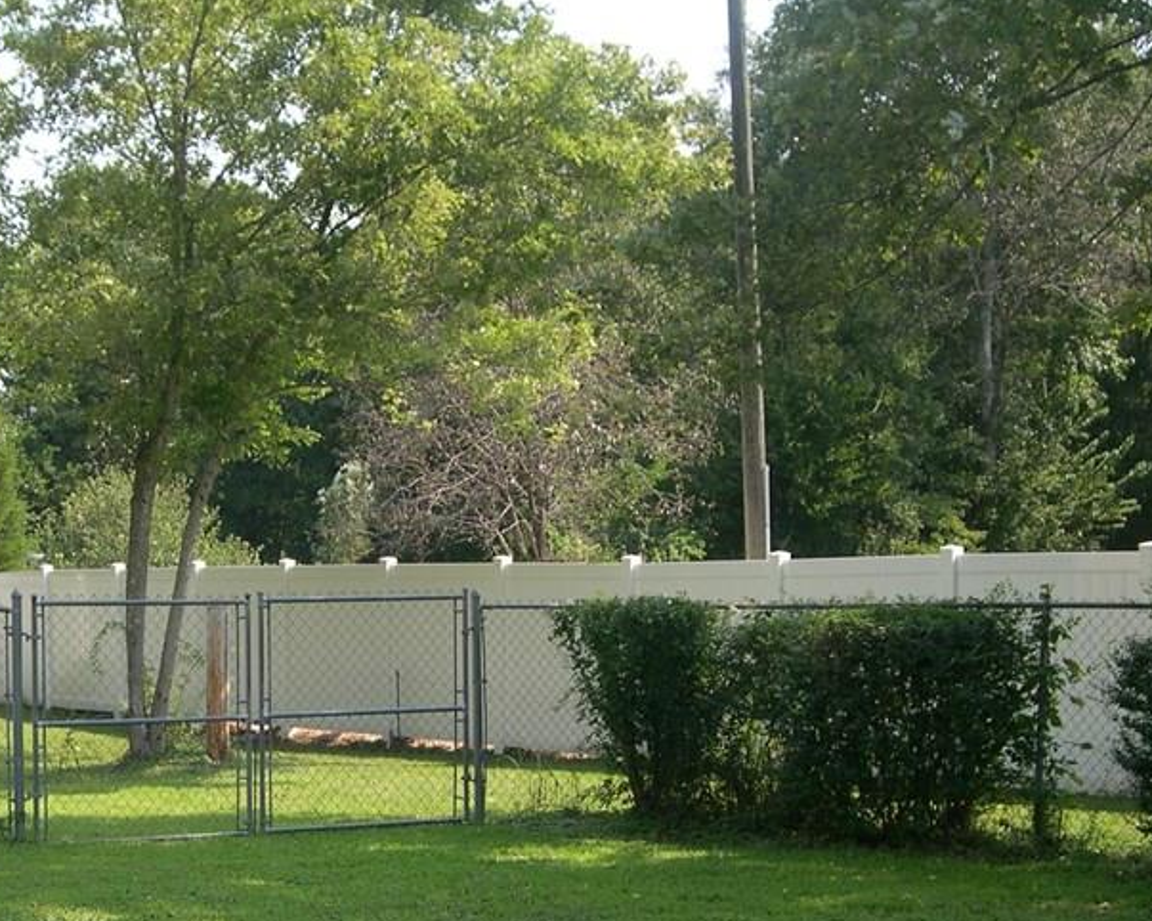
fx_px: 2147
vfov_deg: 24.1
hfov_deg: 29.4
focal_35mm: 63
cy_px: 596
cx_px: 248
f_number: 2.8
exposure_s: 1/437
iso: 100
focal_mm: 8
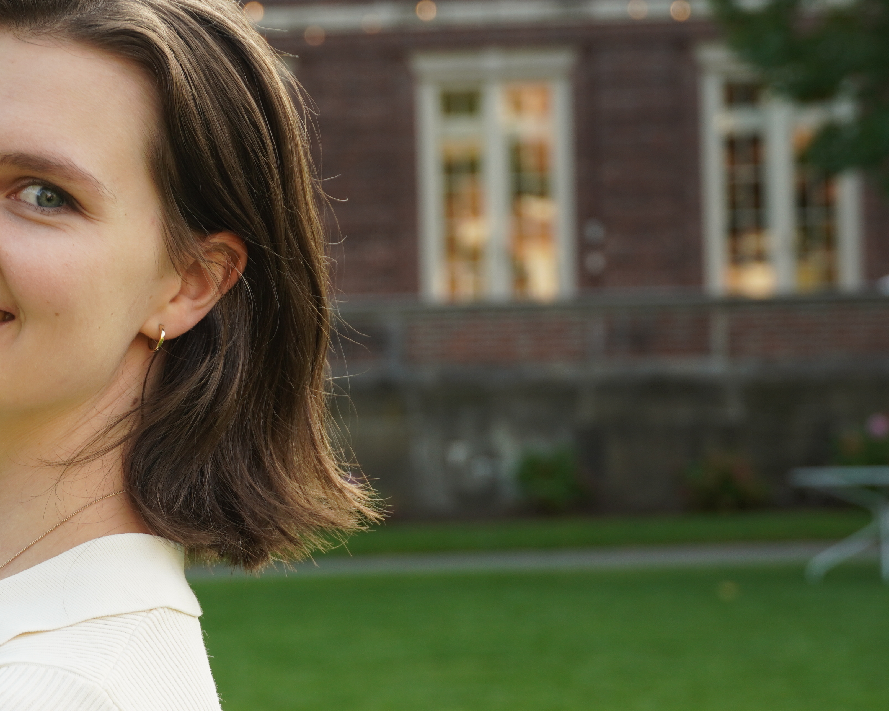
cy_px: 323
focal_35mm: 142
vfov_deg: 10.9
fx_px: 3736
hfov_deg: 13.4
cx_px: 89
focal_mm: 54
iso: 160
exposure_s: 1/100
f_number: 5
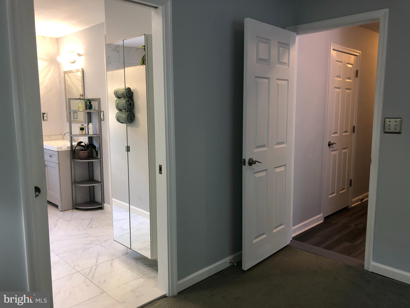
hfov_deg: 63.4
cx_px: 205
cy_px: 154
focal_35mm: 28
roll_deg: +0.8
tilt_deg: -8.1
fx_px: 332
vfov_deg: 49.7
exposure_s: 1/19
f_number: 1.8
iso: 25
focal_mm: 3.99
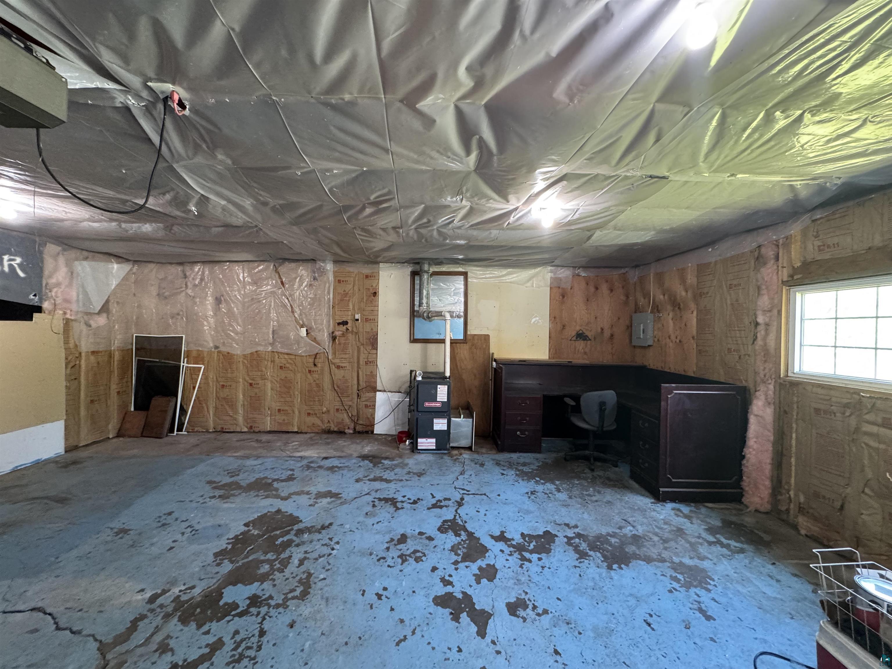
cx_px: 446
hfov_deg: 102.1
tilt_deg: -0.5
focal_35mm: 14
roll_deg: -0.3
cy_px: 334
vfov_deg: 85.7
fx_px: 361
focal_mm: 2.22
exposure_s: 1/60
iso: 500
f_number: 2.2
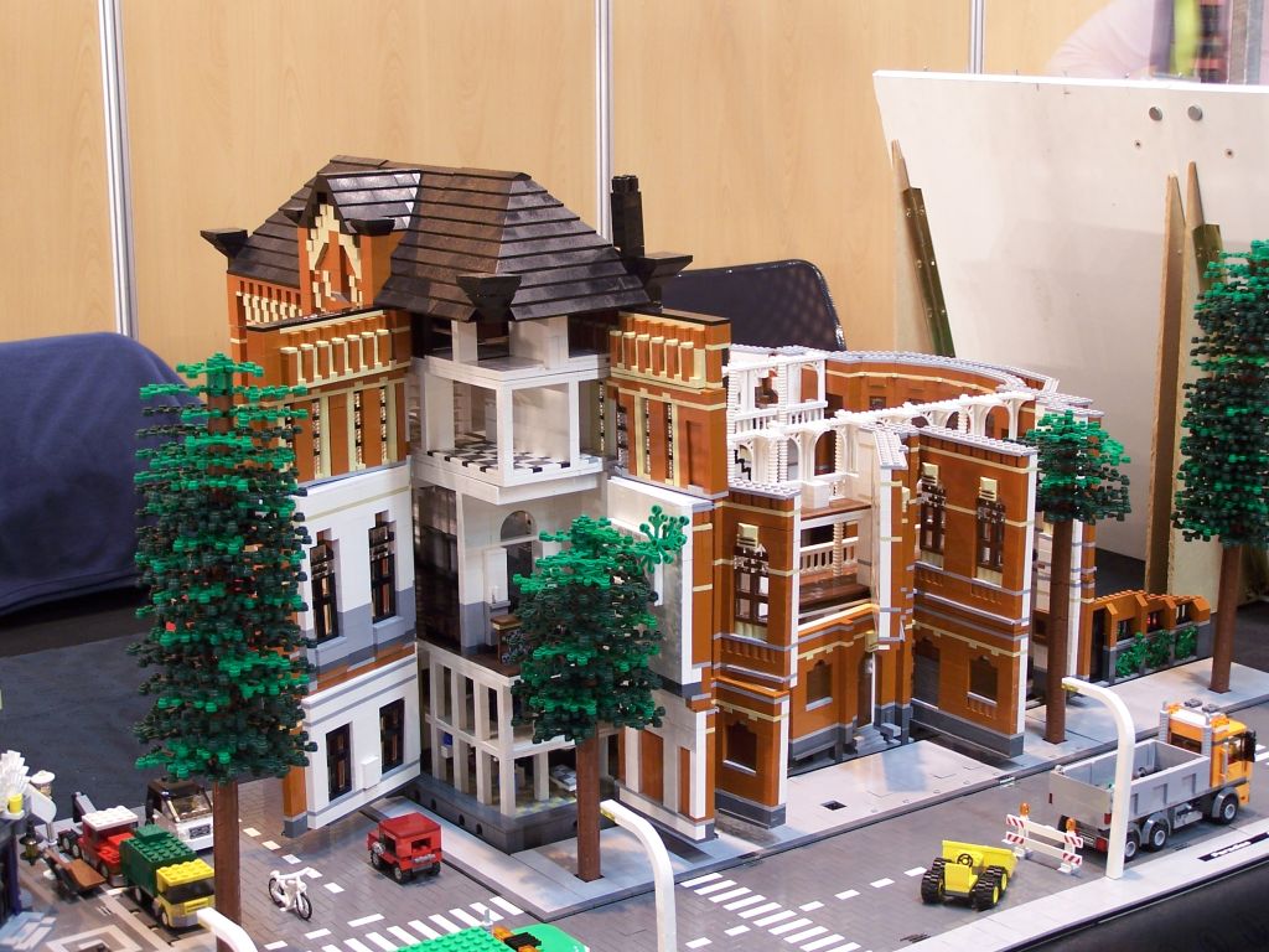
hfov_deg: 32.7
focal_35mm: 59
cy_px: 476
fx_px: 2163
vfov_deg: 24.8
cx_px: 634
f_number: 3.1
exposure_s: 1/2
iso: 80
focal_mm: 9.8
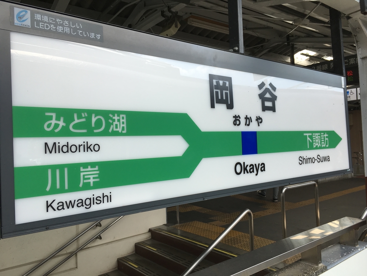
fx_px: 307
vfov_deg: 48.2
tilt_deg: +1.3
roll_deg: +2.2
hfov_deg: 61.7
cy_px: 138
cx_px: 184
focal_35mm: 29
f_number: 2.2
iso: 25
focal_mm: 4.15
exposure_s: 1/379
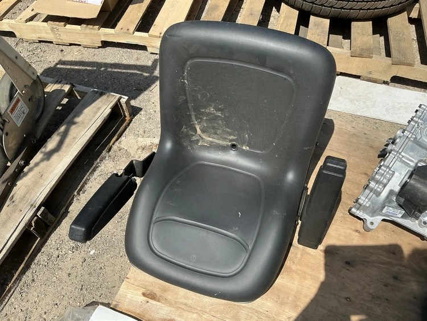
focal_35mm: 28
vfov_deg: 49.8
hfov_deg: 63.4
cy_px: 160
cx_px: 214
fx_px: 345
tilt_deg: -52.9
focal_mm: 3
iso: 25
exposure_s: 1/1786
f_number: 1.8
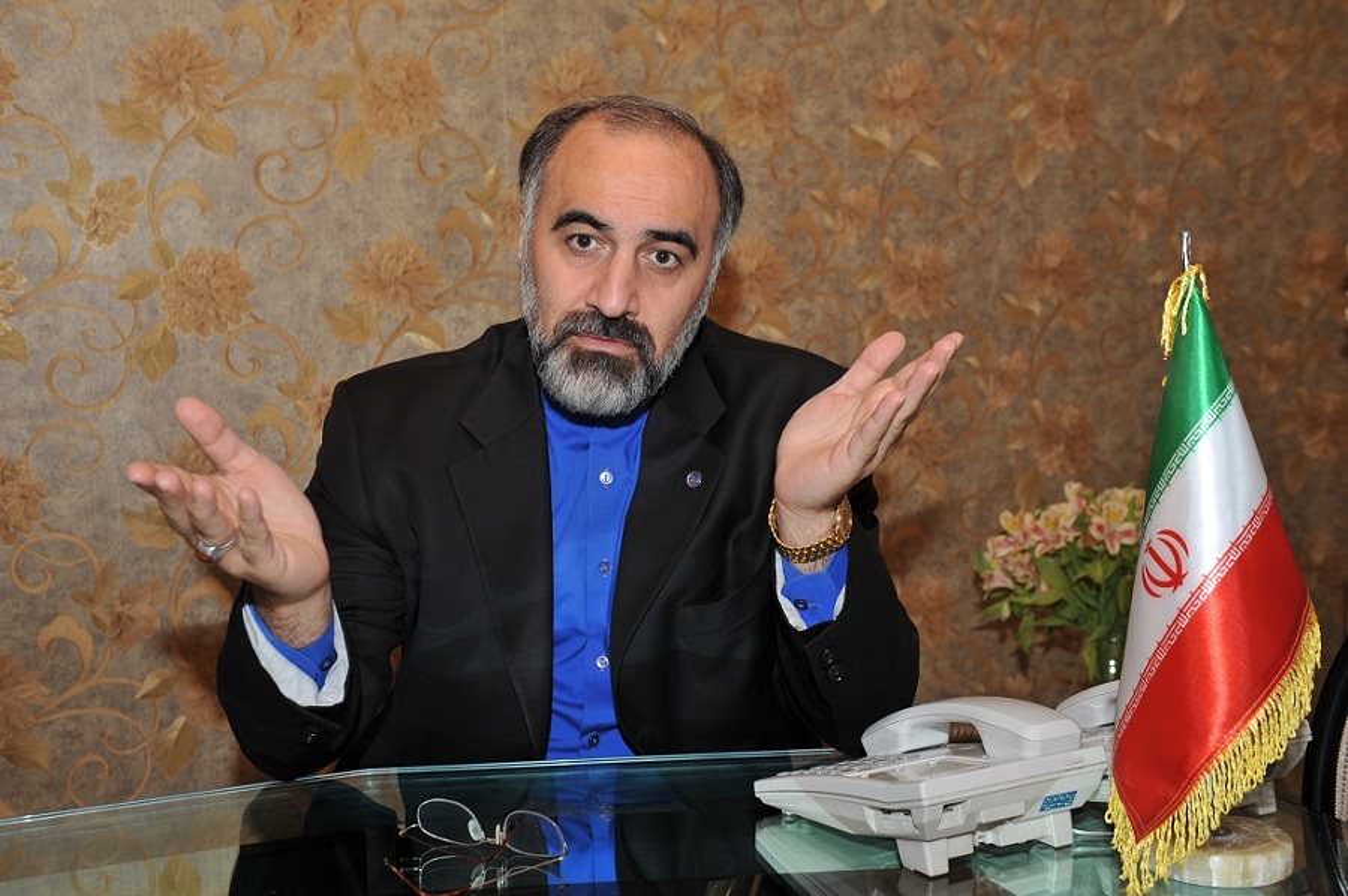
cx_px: 674
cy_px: 448
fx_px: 1646
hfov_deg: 44.5
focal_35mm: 44
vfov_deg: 30.4
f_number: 5.6
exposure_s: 1/60
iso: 400
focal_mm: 44
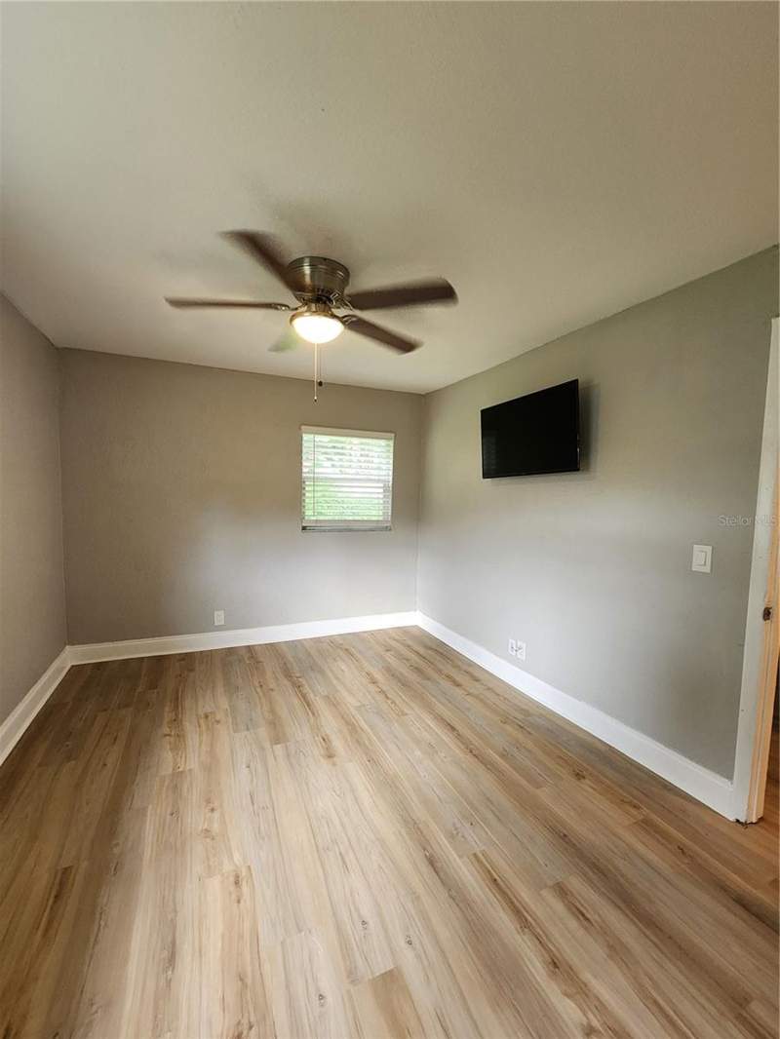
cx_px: 390
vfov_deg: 106.2
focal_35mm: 13
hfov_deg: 89.9
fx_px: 390
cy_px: 520
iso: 320
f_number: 2.2
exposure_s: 1/60
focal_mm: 2.2
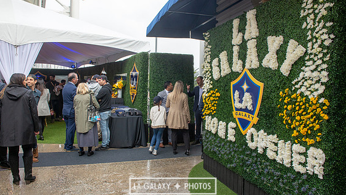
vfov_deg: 44.4
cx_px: 173
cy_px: 93
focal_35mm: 26
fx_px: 239
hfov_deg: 71.9
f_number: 7.1
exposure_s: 1/200
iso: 500
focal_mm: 24
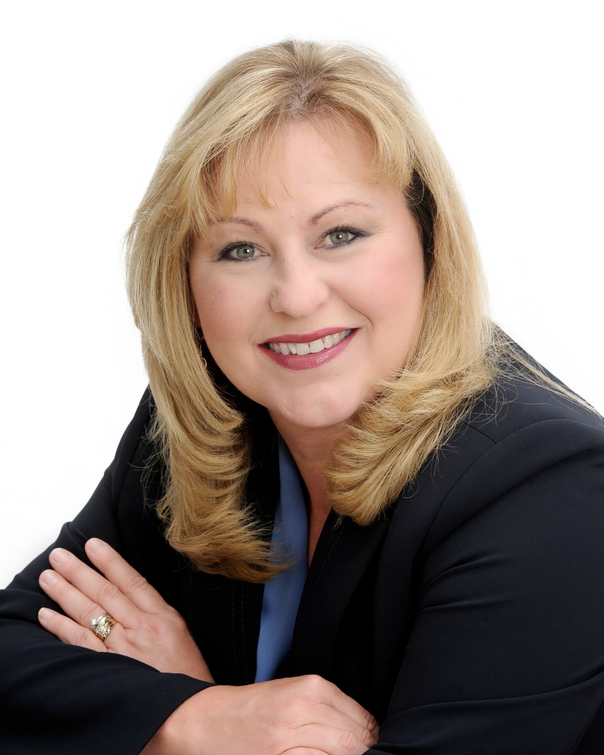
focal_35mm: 169
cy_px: 452
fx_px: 3775
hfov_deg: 9.1
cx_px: 296
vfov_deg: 11.4
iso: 200
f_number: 13
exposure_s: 1/60
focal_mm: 135
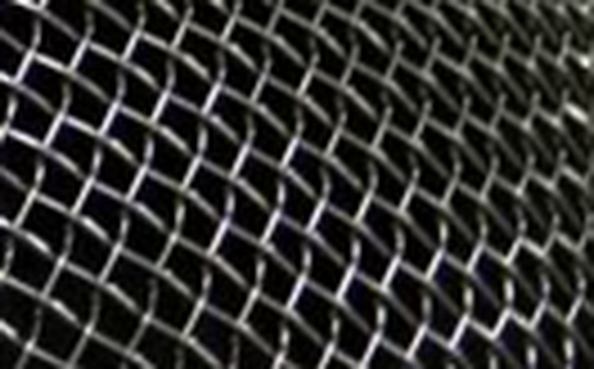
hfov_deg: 9.3
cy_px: -198
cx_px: -716
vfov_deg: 6.2
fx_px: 3361
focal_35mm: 208
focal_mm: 28
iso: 800
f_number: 3.3
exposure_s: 1/10
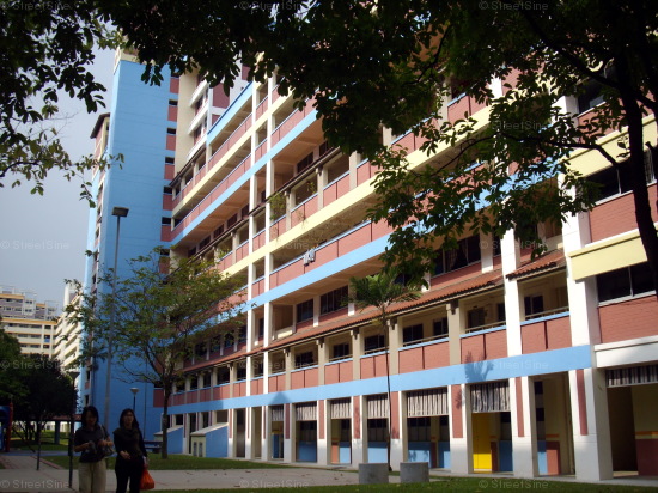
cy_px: 246
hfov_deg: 50.2
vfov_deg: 38.6
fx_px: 703
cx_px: 329
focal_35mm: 37
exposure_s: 1/250
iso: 80
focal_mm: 6.2
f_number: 5.6
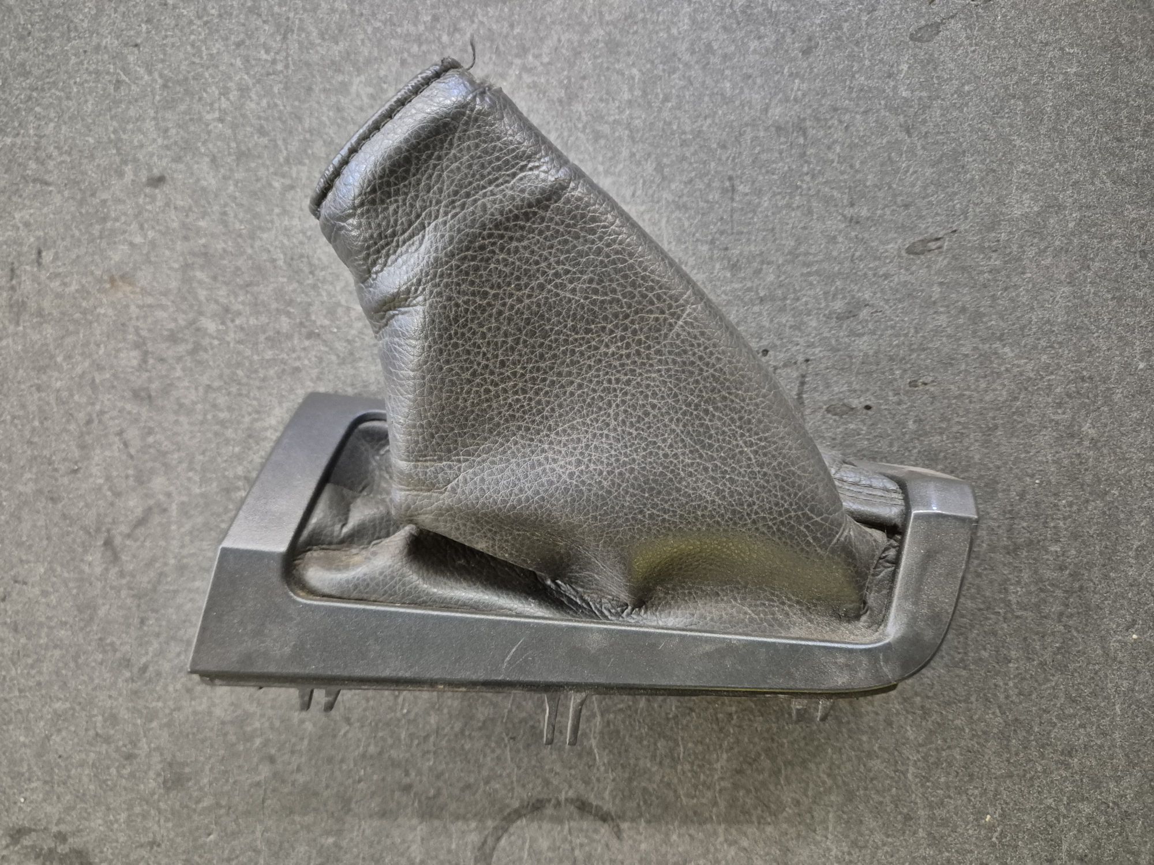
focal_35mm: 23
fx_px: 767
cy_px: 432
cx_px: 577
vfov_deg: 58.9
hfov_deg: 73.9
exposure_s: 1/100
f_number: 1.8
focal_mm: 5.4
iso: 2500
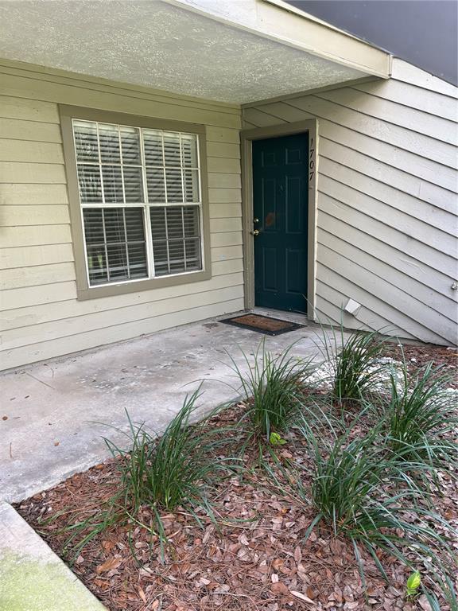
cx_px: 229
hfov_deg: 53.1
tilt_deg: -11.9
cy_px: 306
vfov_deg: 67.3
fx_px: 459
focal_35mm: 26
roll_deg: +2.0
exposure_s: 1/71
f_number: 1.6
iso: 125
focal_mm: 5.96
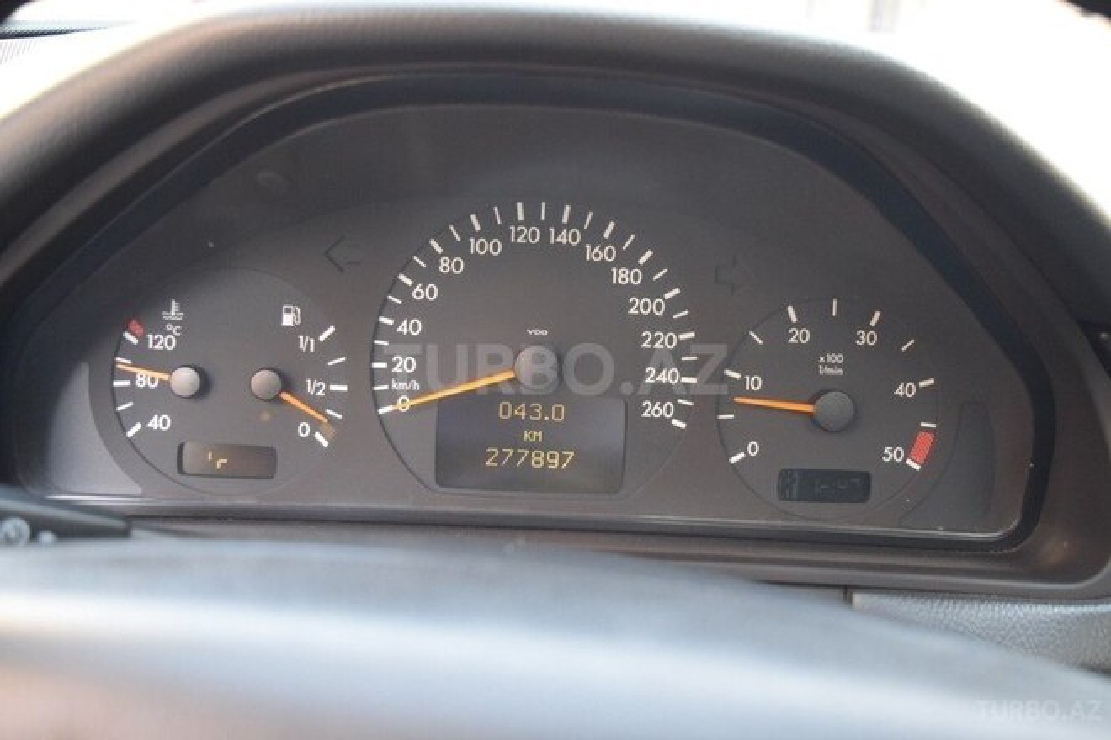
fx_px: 1065
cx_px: 556
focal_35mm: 34
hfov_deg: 55.1
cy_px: 370
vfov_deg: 38.4
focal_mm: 23
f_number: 4
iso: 2800
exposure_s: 1/125
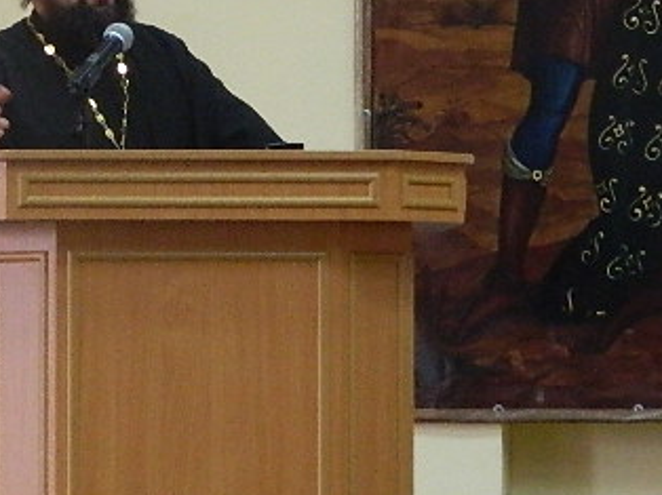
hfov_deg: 7.2
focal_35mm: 274
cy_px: 166
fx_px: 5236
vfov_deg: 5.4
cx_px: 124
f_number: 4.2
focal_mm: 15.1
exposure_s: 1/15
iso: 400
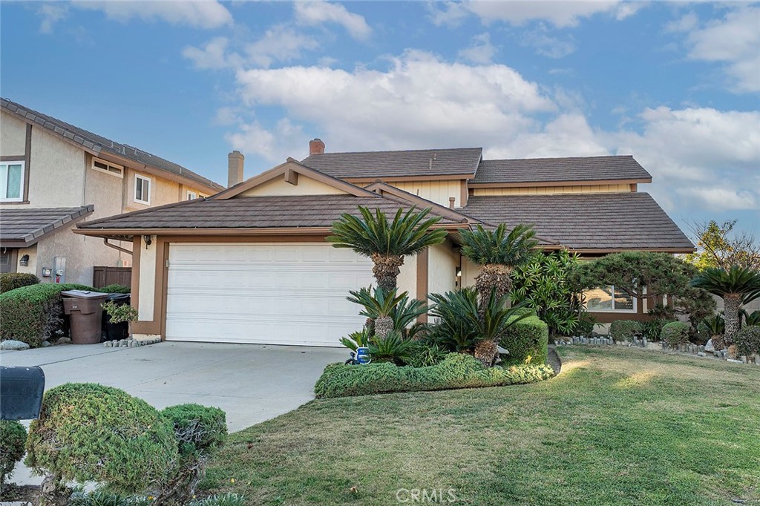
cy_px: 253
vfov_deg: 43.6
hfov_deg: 61.9
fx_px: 633
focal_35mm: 30
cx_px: 380
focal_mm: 20
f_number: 5.6
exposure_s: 1/100
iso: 125
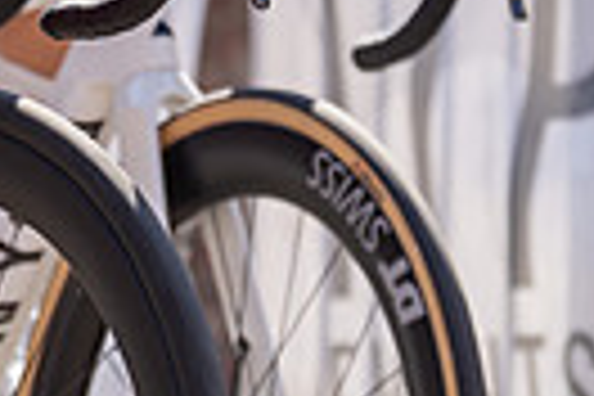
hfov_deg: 3.4
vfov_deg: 2.2
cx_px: -266
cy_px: -509
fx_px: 10081
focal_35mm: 611
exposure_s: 1/1000
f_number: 3.5
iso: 250
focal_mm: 127
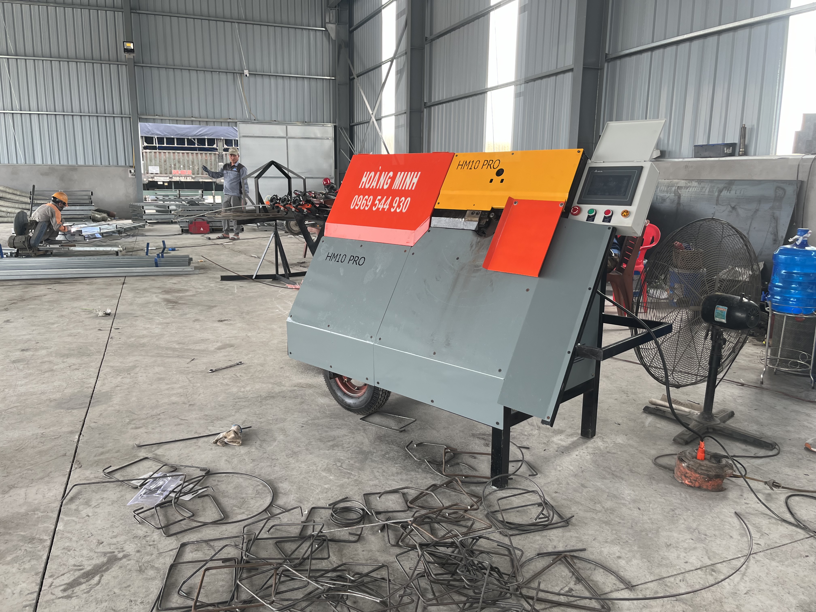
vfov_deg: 53.1
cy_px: 306
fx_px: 613
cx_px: 408
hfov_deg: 67.3
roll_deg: -0.6
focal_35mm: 26
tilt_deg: -11.0
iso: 50
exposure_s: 1/148
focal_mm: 5.1
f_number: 1.6
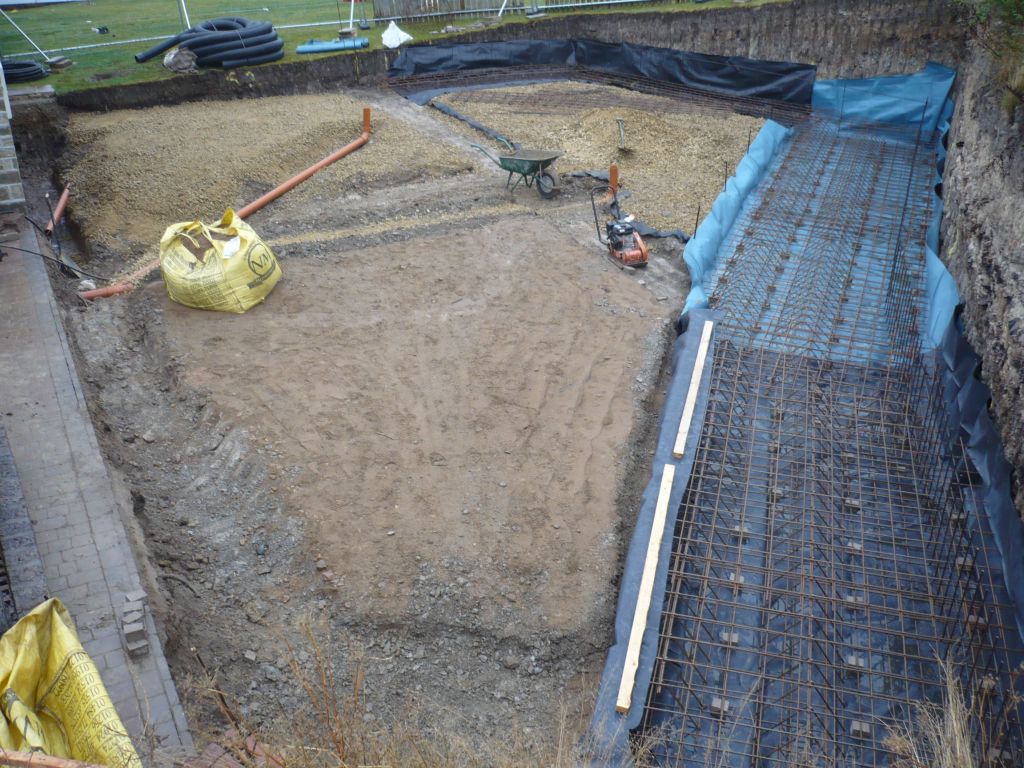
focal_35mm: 35
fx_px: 1035
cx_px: 512
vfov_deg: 40.7
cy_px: 384
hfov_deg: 52.6
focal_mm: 5.8
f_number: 2.8
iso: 100
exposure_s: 1/50
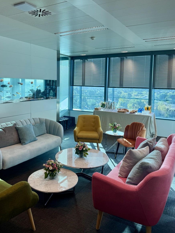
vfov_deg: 61.3
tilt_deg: -3.1
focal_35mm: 29
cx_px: 73
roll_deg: -0.7
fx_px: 196
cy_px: 96
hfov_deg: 48.0
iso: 64
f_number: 1.78
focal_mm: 6.76
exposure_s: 1/192
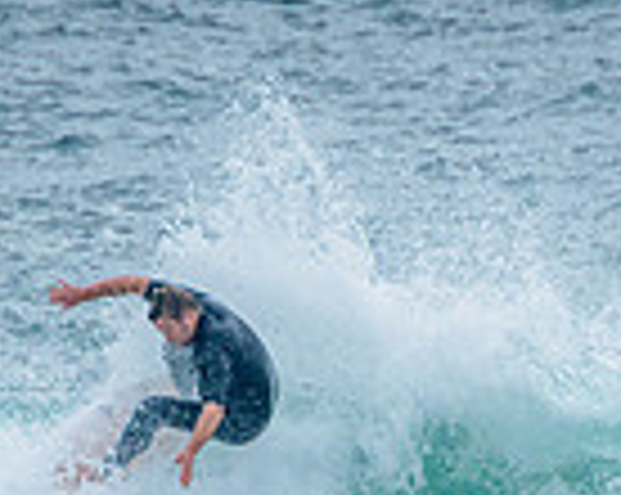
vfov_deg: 0.8
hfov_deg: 1.0
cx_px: 483
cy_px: 504
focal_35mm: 1933
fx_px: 35477
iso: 500
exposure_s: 1/1600
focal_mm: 400
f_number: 8
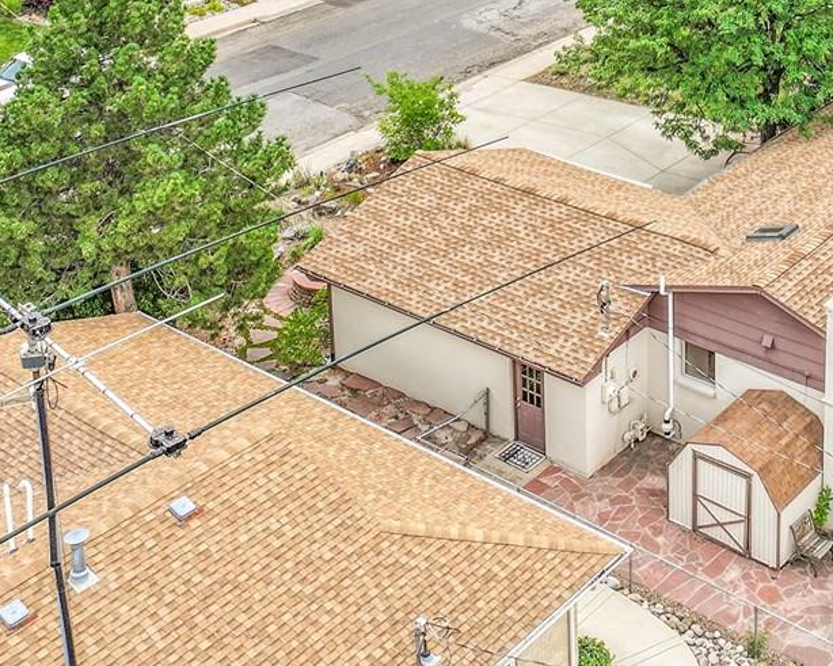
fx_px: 1504
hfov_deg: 30.2
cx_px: 673
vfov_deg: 23.0
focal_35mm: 61
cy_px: -123
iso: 110
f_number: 2.8
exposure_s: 1/500
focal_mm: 12.29
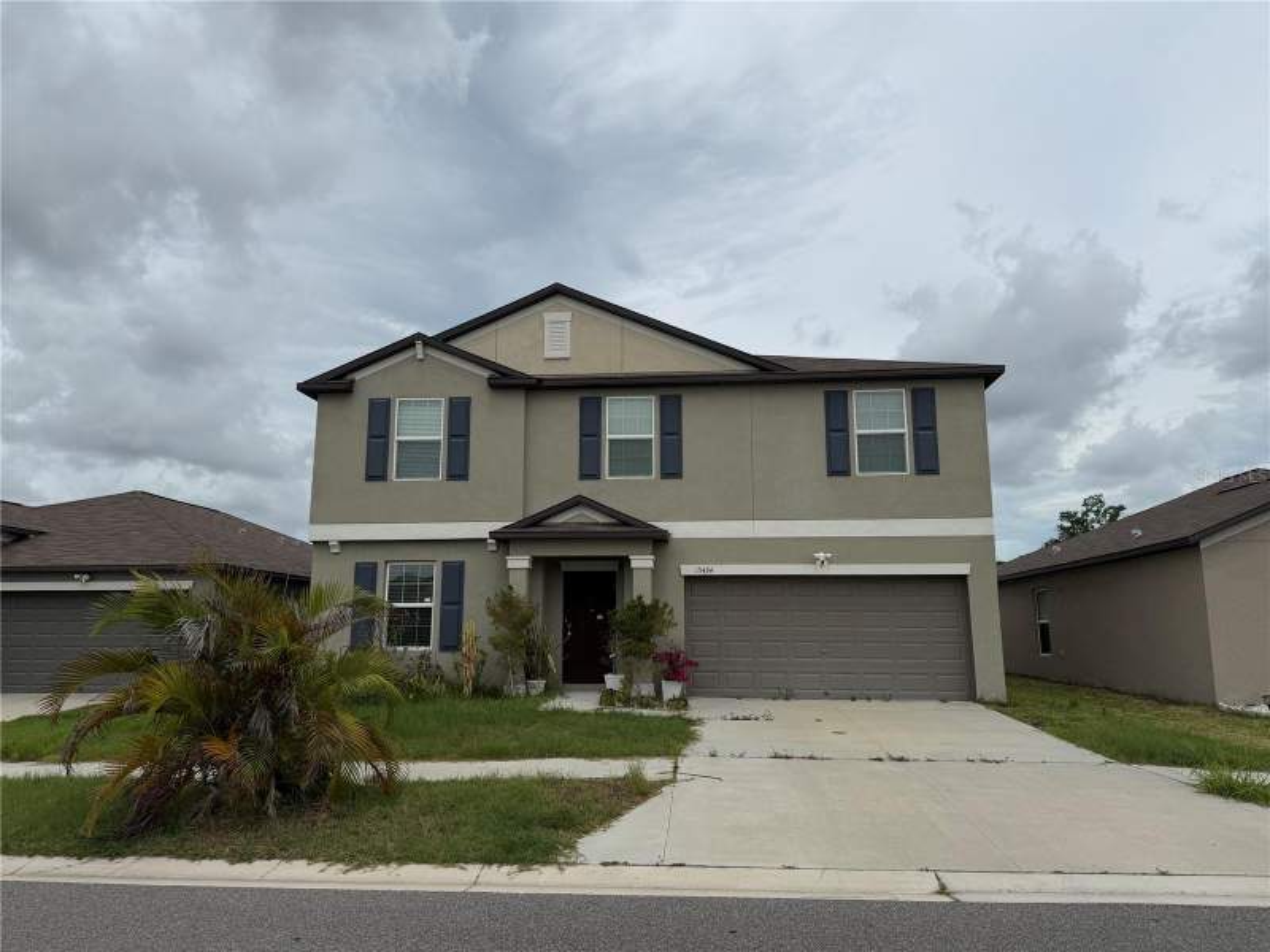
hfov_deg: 71.6
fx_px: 881
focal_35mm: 24
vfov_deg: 56.8
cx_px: 635
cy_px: 476
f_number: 1.78
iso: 80
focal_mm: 6.76
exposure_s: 1/9091
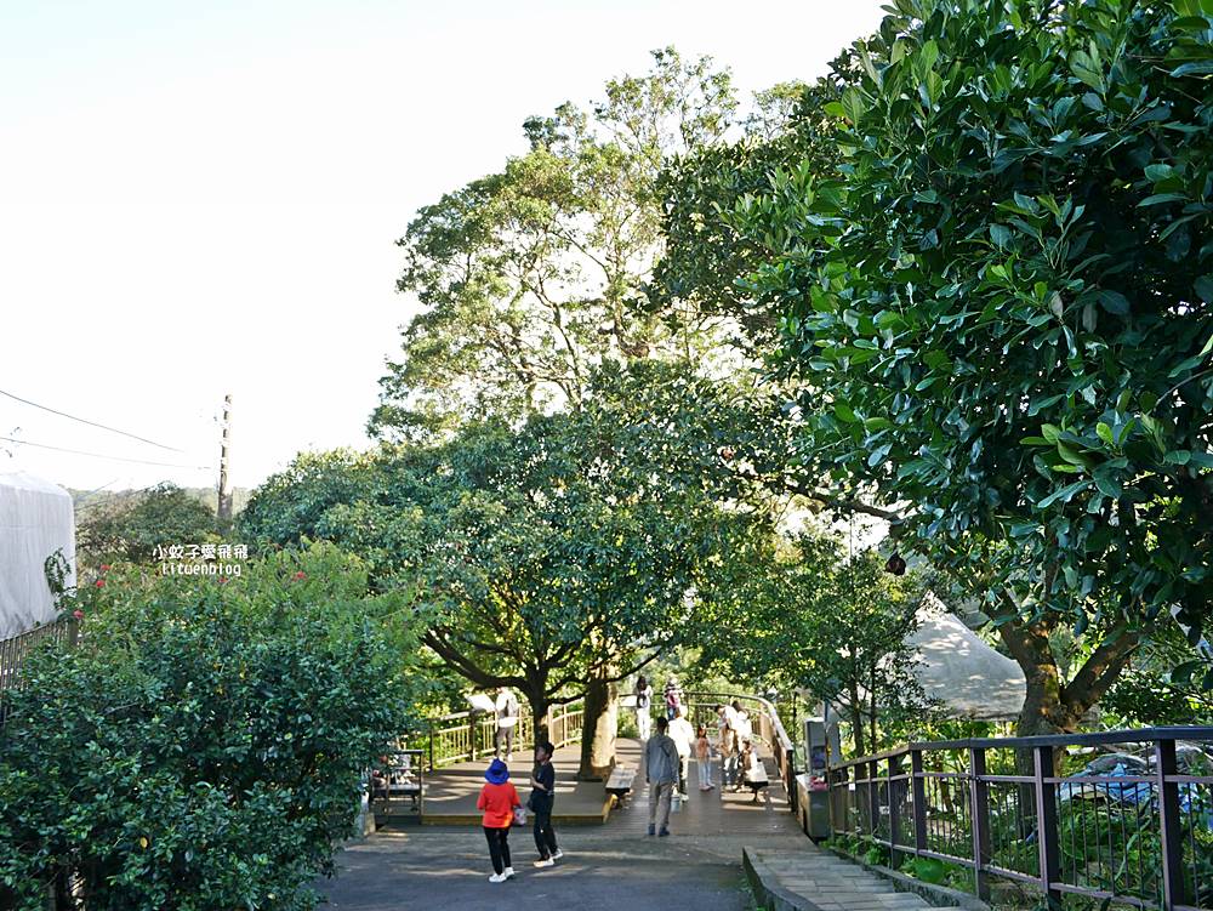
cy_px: 456
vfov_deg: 49.8
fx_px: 982
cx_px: 606
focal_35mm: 28
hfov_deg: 63.4
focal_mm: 14
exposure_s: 1/320
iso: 200
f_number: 2.5
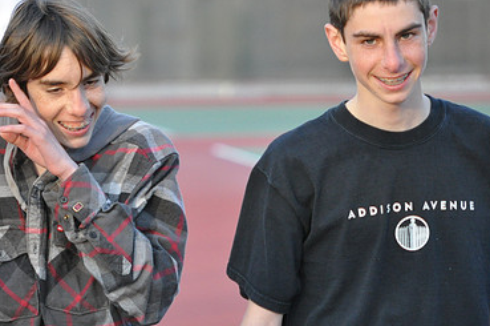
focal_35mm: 413
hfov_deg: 5.0
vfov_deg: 3.3
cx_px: 214
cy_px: 178
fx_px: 5611
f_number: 5.3
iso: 1600
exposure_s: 1/500
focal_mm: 175
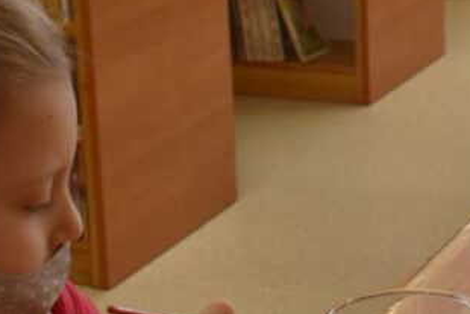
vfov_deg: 9.5
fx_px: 1893
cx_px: 599
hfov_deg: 13.7
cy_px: 115
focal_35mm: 145
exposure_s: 1/100
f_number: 5
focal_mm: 25
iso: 400
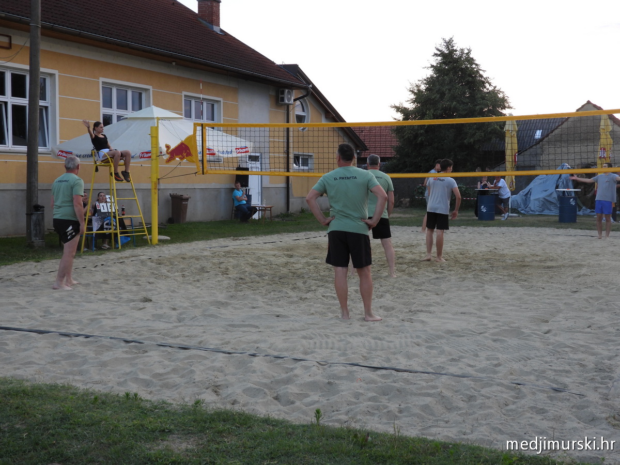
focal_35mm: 47
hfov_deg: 40.4
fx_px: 842
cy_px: 232
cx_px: 310
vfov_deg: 30.9
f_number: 3.2
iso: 100
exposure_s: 1/60
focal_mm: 8.5
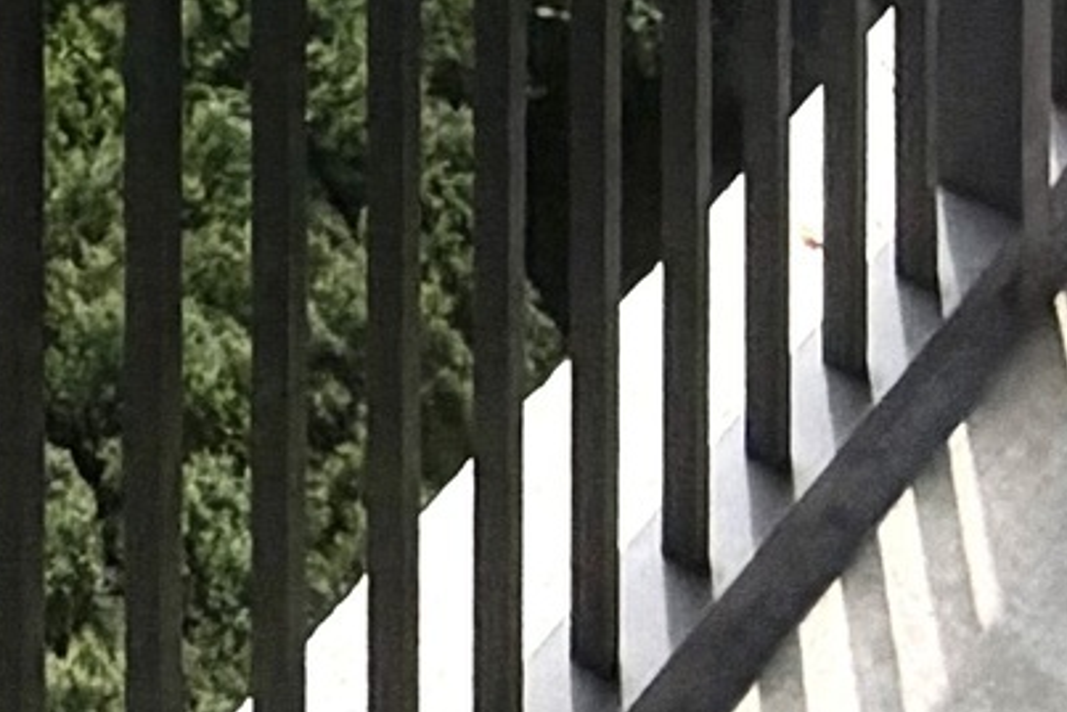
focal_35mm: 111
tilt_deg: -1.1
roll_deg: +1.0
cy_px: -2149
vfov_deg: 7.9
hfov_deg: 15.1
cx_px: -1035
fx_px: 3291
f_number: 2.2
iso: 20
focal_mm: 2.22
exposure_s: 1/789
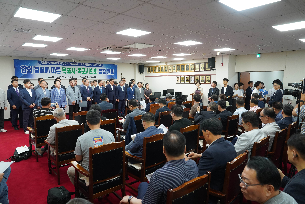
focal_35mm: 24
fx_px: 203
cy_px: 102
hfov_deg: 73.7
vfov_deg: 53.1
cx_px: 152
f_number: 5.6
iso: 2500
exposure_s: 1/160
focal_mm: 24
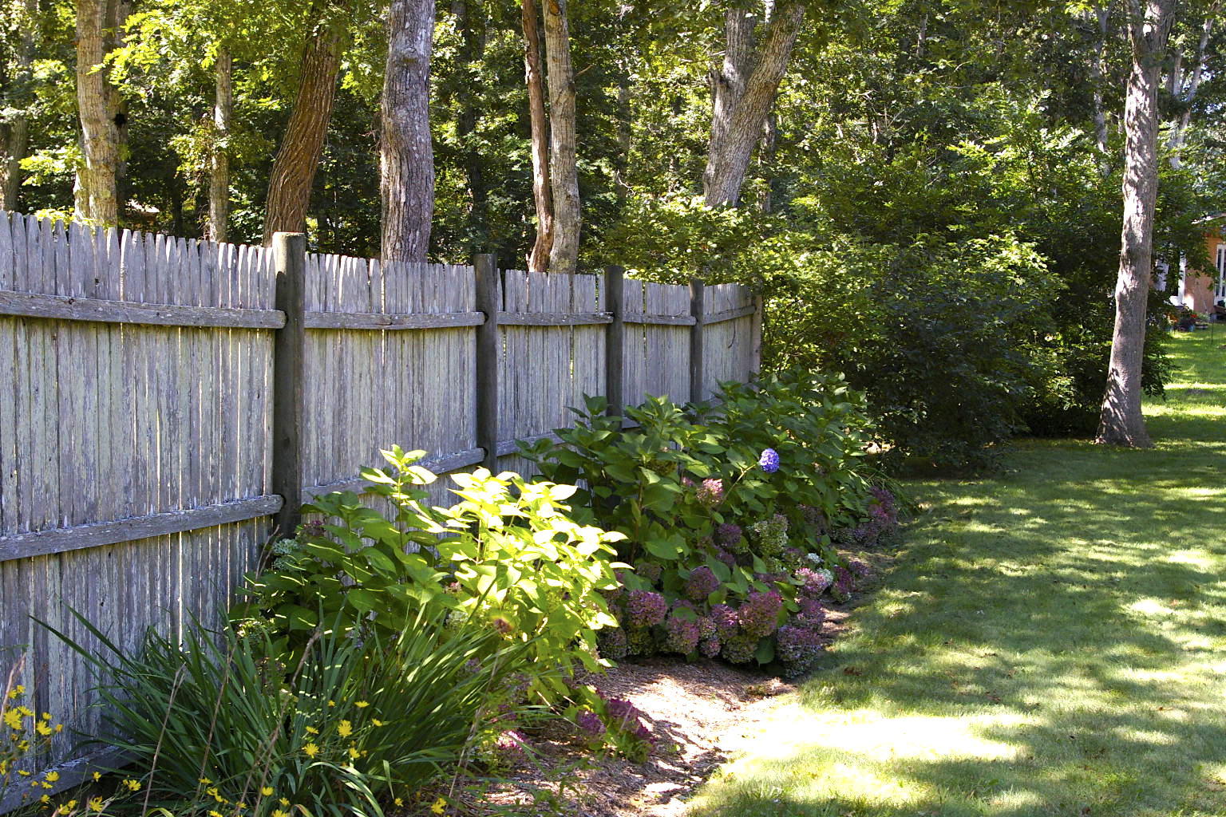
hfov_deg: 35.1
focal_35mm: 57
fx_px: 1941
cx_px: 613
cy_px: 408
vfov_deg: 23.8
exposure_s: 1/250
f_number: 8
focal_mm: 38
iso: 800
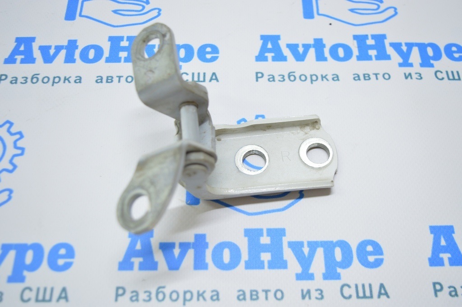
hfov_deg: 48.0
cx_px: 231
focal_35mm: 40
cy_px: 154
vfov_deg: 33.0
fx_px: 519
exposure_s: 1/50
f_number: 4
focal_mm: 27
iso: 400
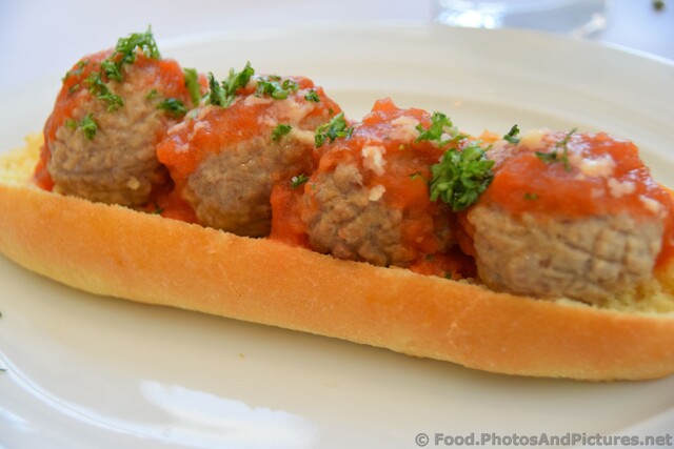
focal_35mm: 93
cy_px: 224
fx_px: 1741
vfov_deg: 14.7
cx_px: 337
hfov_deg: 21.9
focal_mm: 62
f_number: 4.8
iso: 1000
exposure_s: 1/125
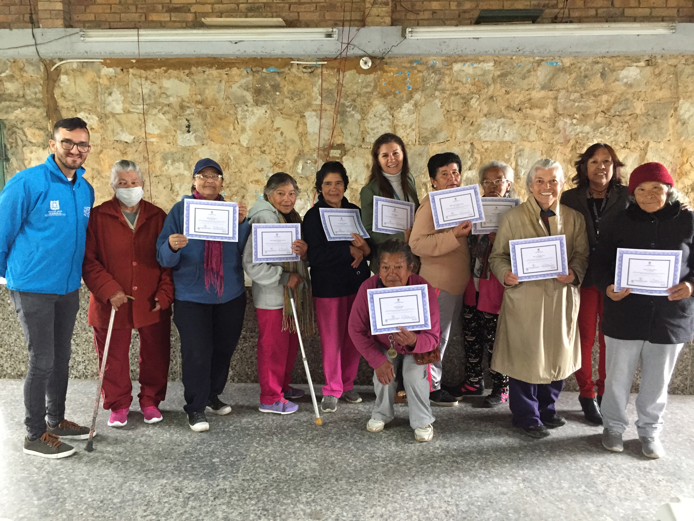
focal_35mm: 29
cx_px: 347
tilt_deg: -8.9
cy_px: 260
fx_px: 581
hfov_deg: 61.7
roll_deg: +0.2
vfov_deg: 48.2
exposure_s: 1/30
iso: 250
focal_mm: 4.15
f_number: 2.2
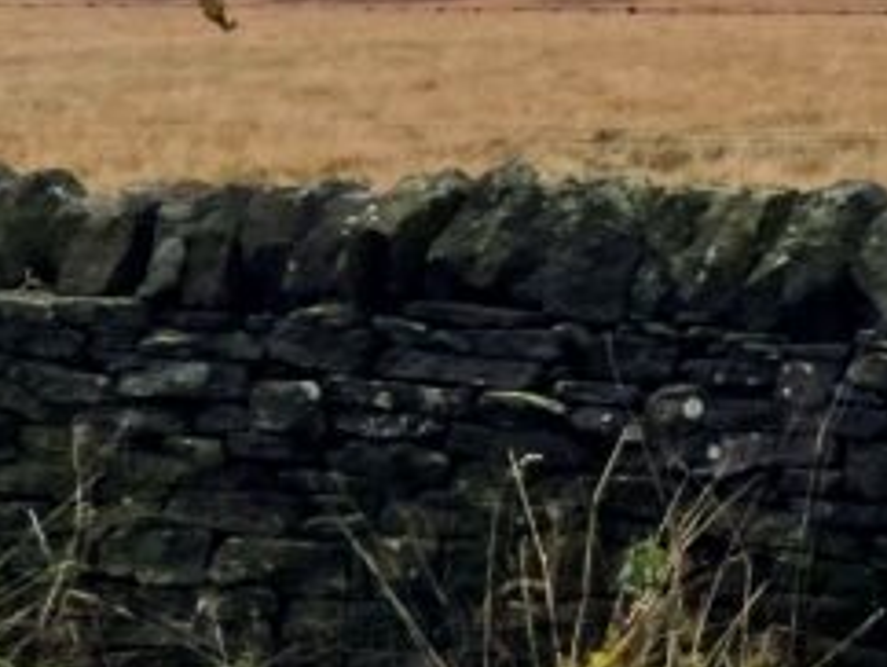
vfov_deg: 13.4
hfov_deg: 16.7
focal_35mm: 110
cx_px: 1217
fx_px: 2821
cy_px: 95
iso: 32
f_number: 1.6
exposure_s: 1/1511
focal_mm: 4.2
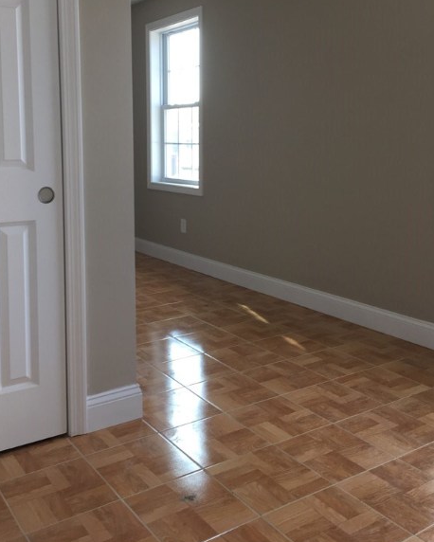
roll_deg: -0.7
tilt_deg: -3.1
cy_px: 189
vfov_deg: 47.3
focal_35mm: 38
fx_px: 610
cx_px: 192
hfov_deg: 39.1
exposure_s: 1/60
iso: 32
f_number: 2.2
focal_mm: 4.15
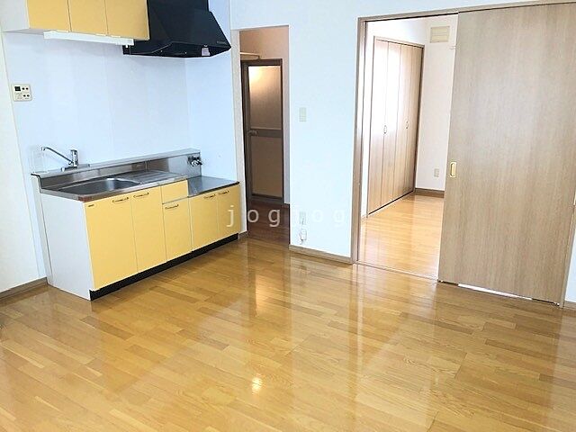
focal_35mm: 28
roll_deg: +1.2
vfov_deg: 49.7
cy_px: 216
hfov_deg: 63.4
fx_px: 466
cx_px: 288
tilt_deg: -15.1
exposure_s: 1/33
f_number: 1.8
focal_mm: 3.99
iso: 32
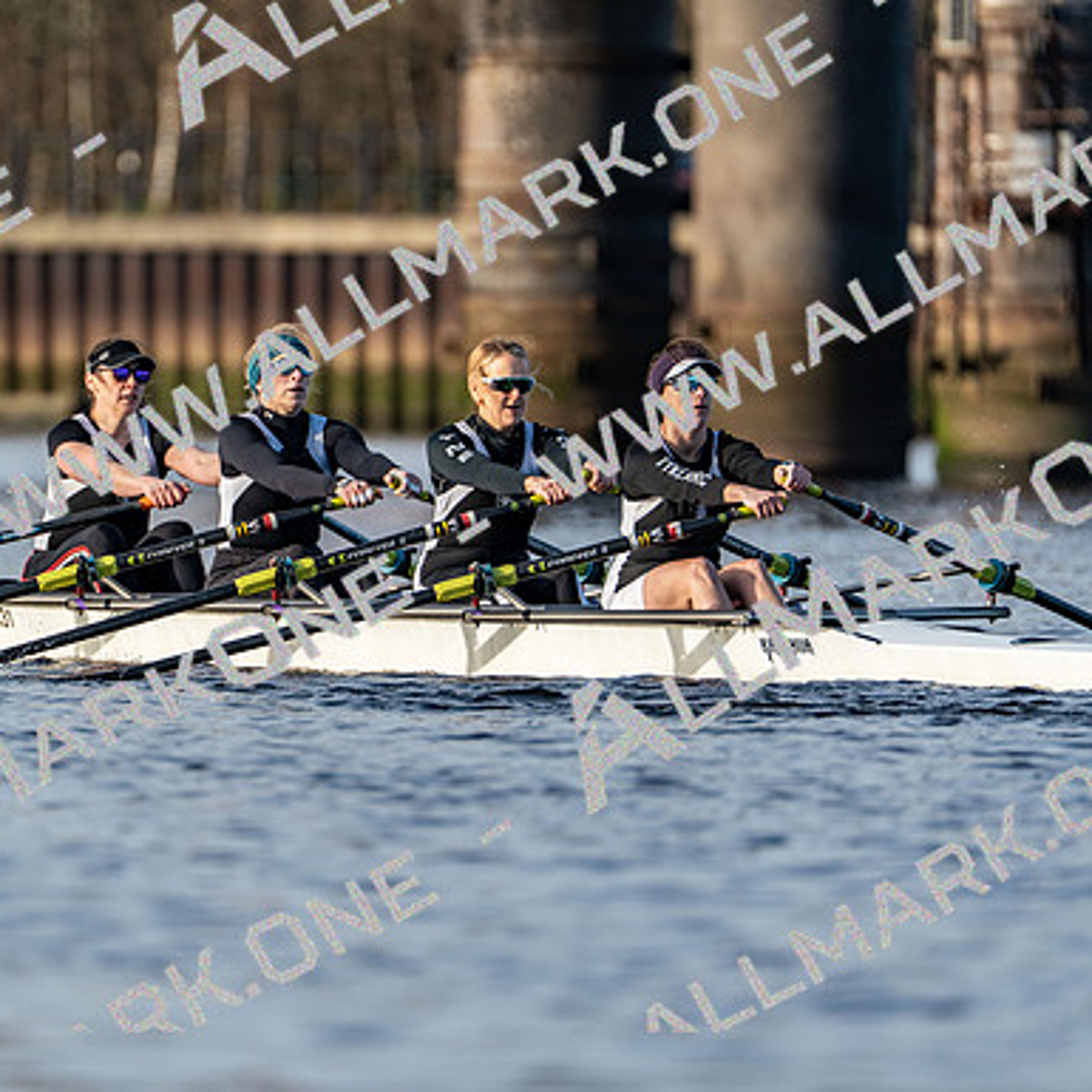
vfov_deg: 2.4
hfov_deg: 2.4
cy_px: 546
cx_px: 329
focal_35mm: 716
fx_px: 25554
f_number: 6.3
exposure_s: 1/2000
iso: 800
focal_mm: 559
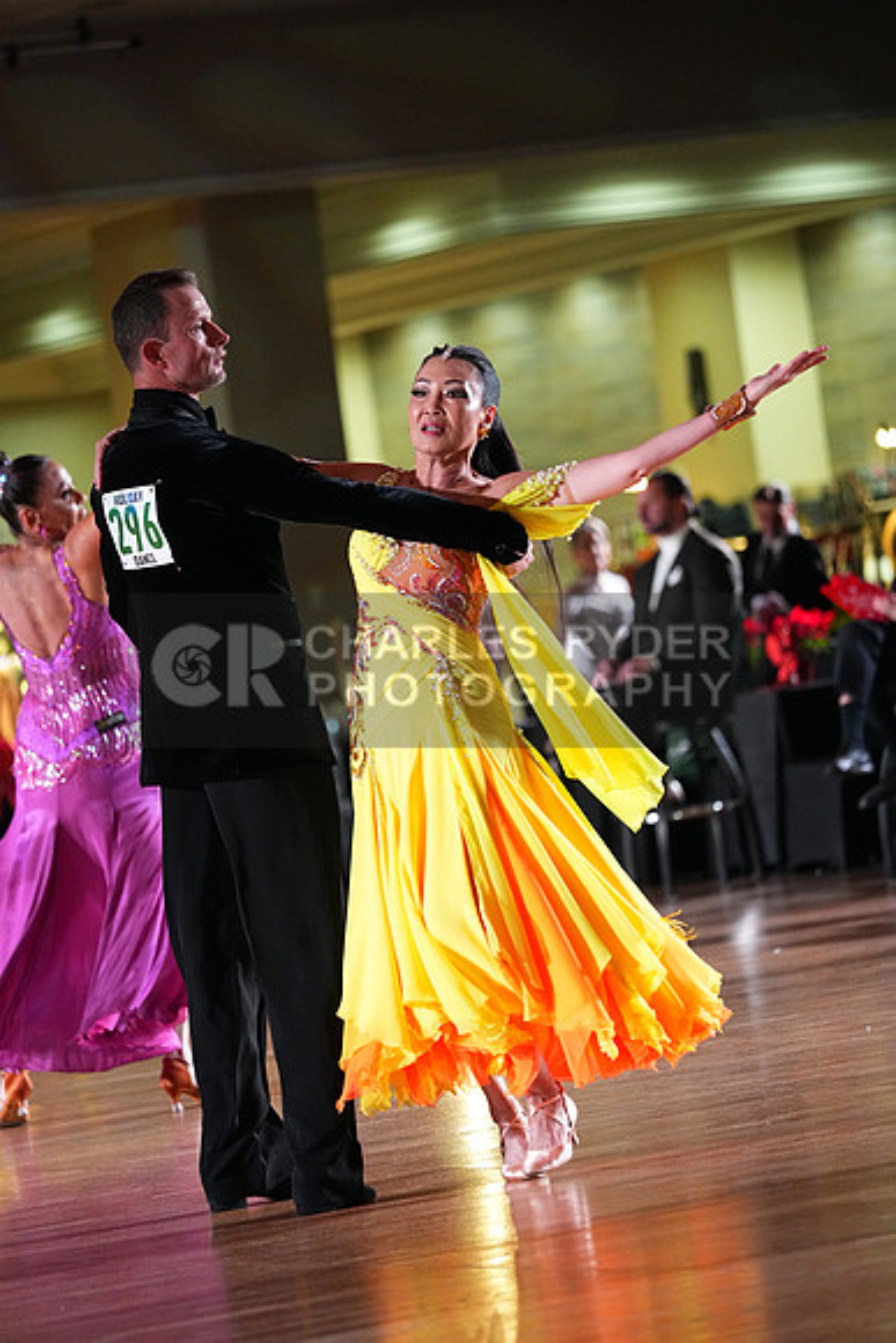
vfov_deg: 10.3
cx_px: 448
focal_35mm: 200
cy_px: 672
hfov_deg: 6.9
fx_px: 7462
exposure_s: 1/400
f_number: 4
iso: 6400
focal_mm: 200
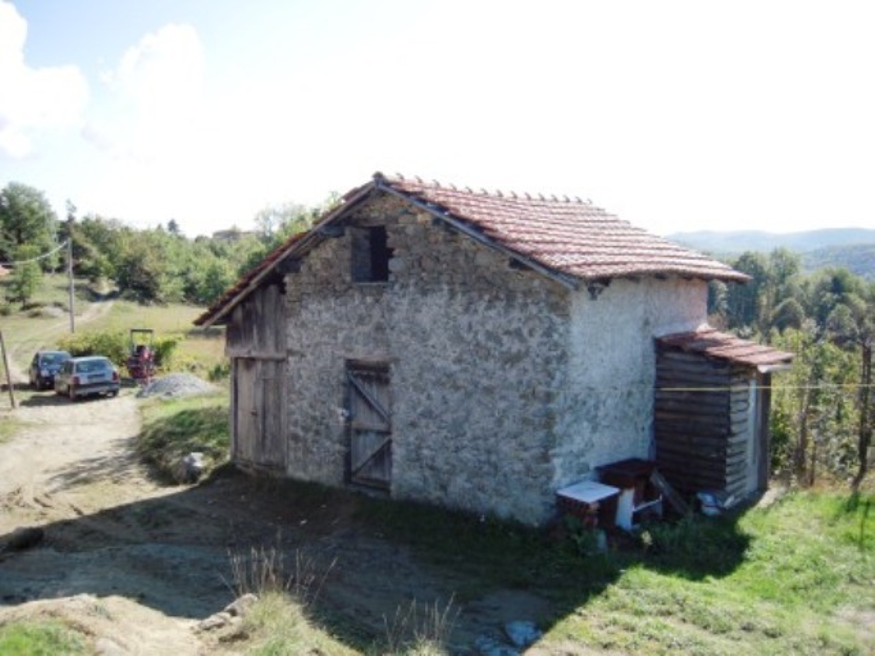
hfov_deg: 63.4
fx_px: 708
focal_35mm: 28
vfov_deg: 49.7
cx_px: 438
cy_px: 328
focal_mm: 5
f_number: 5.4
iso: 100
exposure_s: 1/160
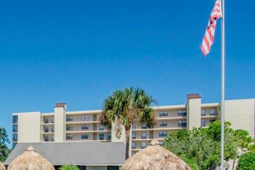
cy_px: 177
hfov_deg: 43.3
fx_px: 291
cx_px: 26
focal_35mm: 41
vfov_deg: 30.0
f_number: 9
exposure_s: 1/2500
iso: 500
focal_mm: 13
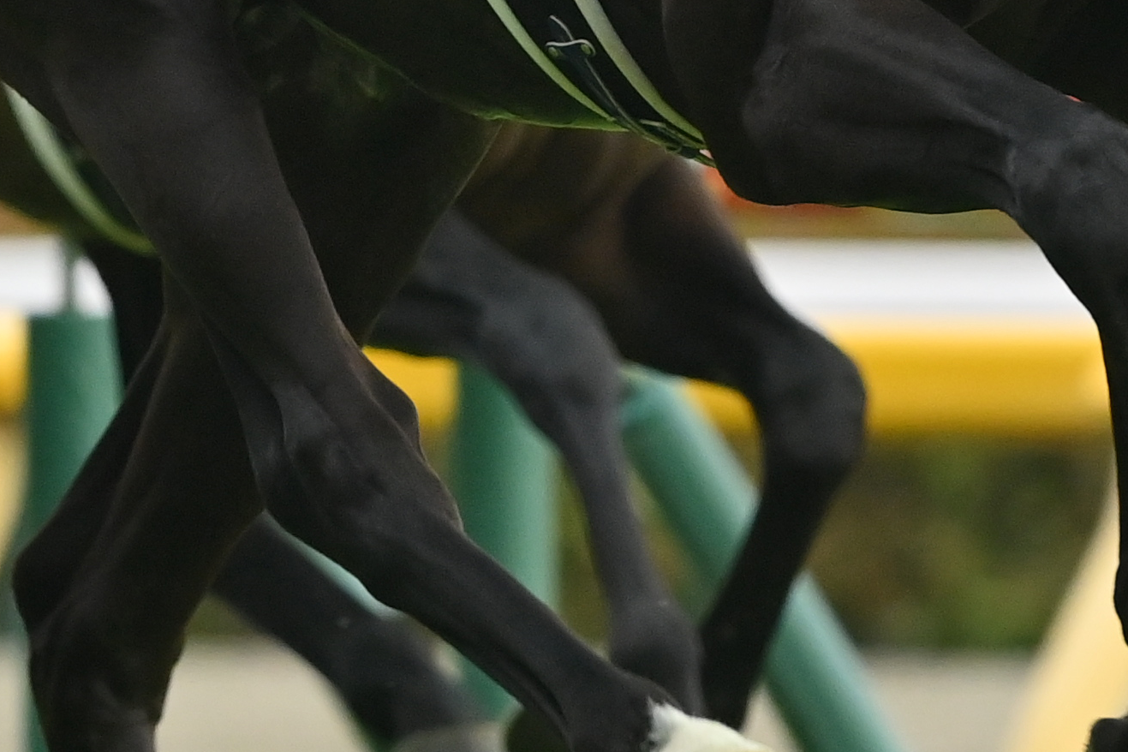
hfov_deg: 1.2
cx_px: 535
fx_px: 52981
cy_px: -320
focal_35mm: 1691
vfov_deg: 0.8
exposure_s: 1/1250
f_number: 5.6
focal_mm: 400
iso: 2000
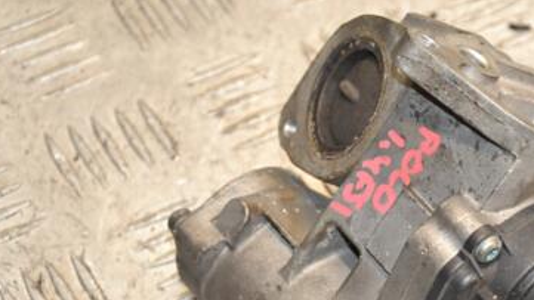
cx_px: 380
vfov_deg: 6.6
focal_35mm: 183
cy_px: 267
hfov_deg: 11.7
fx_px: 2591
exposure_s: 1/100
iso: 800
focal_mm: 70
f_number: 5.3
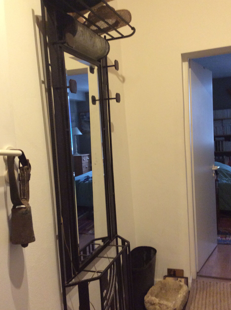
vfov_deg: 54.0
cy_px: 159
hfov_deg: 41.7
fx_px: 303
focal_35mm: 34
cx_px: 121
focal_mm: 3.3
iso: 200
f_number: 2.4
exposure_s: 1/25
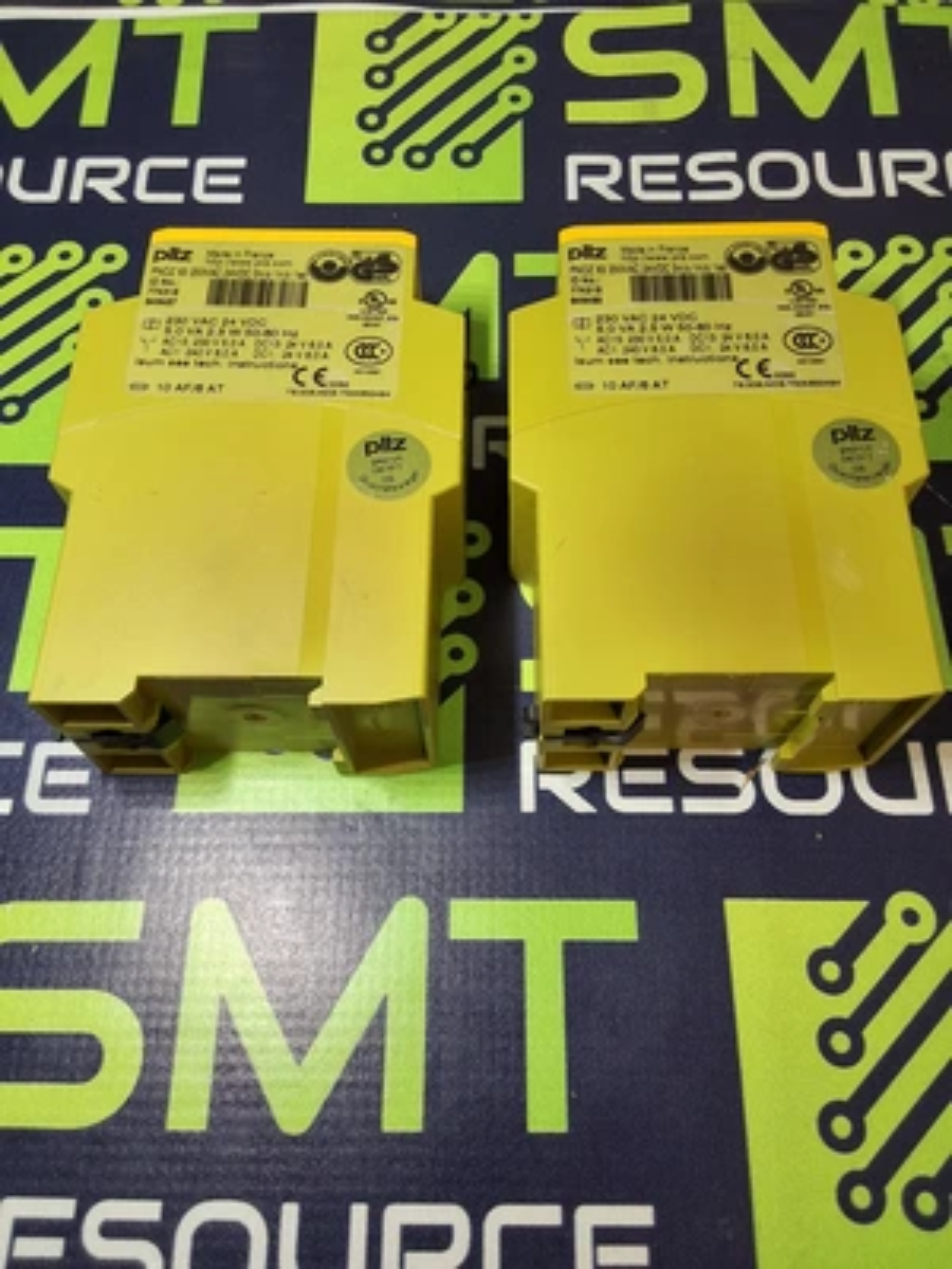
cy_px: 634
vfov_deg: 63.4
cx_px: 476
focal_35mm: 28
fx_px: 1027
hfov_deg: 49.7
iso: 100
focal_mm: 2.91
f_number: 1.9
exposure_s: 1/40
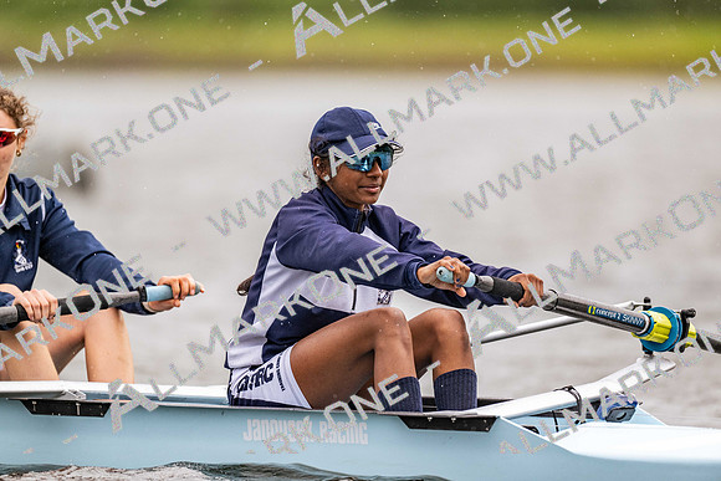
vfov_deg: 2.3
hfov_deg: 3.4
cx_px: 360
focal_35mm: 600
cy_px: 240
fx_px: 12019
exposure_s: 1/2500
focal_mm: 600
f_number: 4
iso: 1000
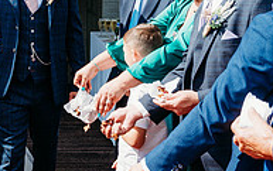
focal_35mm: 104
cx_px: 18
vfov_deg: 12.5
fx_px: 774
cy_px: 24
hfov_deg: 19.6
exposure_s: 1/800
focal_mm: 34
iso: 220
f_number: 5
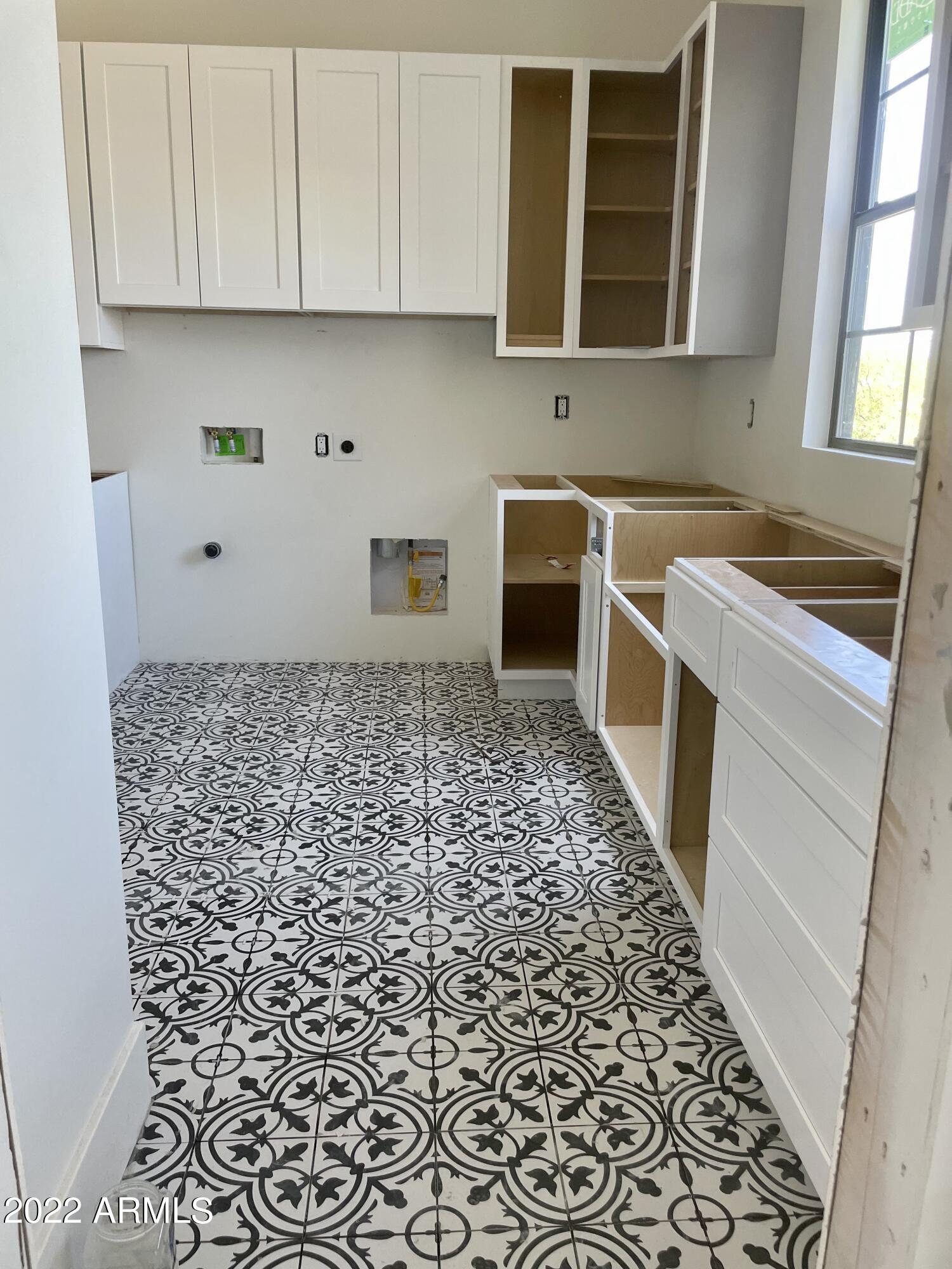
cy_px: 634
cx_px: 476
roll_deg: -1.1
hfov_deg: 53.1
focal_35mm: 26
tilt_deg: -13.8
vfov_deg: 67.3
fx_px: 953
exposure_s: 1/121
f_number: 1.6
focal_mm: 4.2
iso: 100
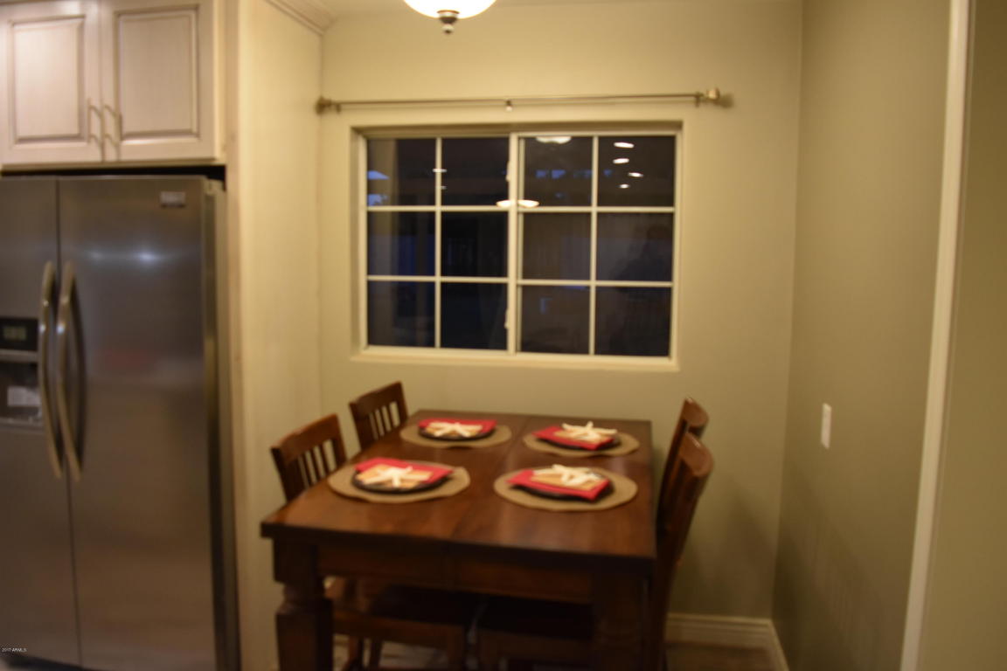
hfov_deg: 67.4
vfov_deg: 47.9
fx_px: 755
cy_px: 336
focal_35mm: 27
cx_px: 504
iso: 800
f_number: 4
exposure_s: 1/60
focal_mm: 18
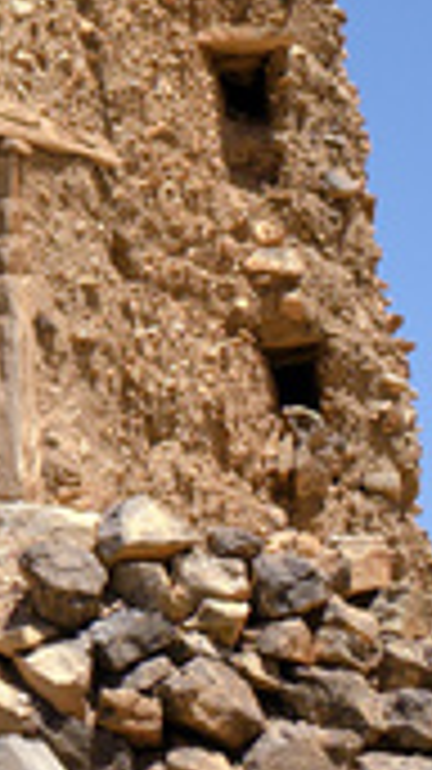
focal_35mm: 172
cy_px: -365
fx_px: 3508
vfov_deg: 12.0
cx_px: -1143
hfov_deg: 6.1
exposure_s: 1/2000
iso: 400
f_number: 4
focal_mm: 23
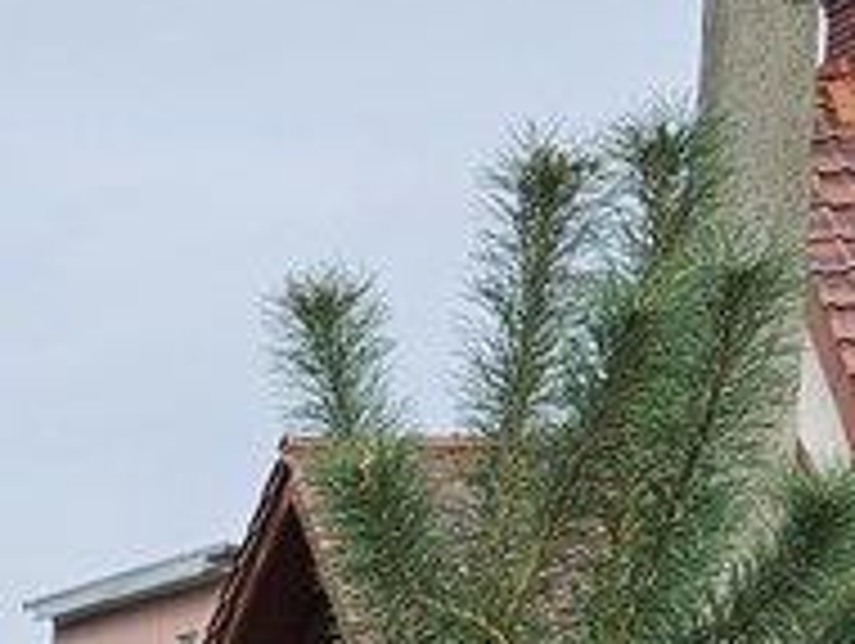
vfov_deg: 8.8
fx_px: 3586
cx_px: -904
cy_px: 1779
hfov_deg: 12.0
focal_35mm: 145
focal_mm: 5.4
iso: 25
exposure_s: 1/505
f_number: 1.8
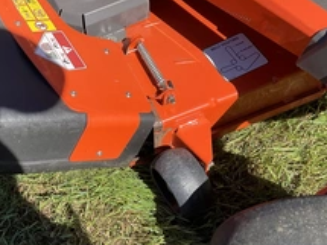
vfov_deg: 26.7
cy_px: 70
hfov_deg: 34.8
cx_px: 84
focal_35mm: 54
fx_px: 510
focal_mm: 3
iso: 25
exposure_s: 1/855
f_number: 1.8
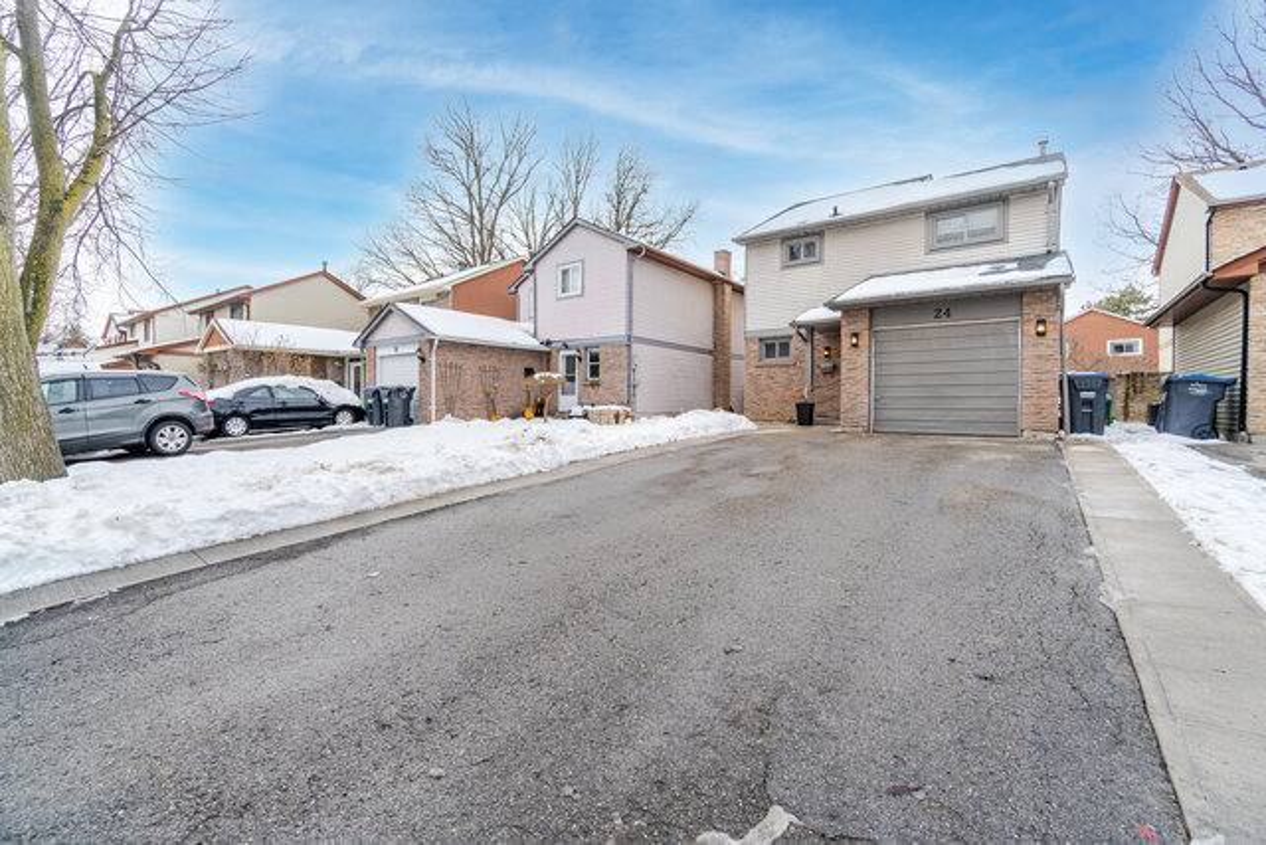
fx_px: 528
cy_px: 422
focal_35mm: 15
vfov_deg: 77.4
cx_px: 633
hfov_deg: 100.4
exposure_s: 1/125
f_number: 6.3
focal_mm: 10
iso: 80
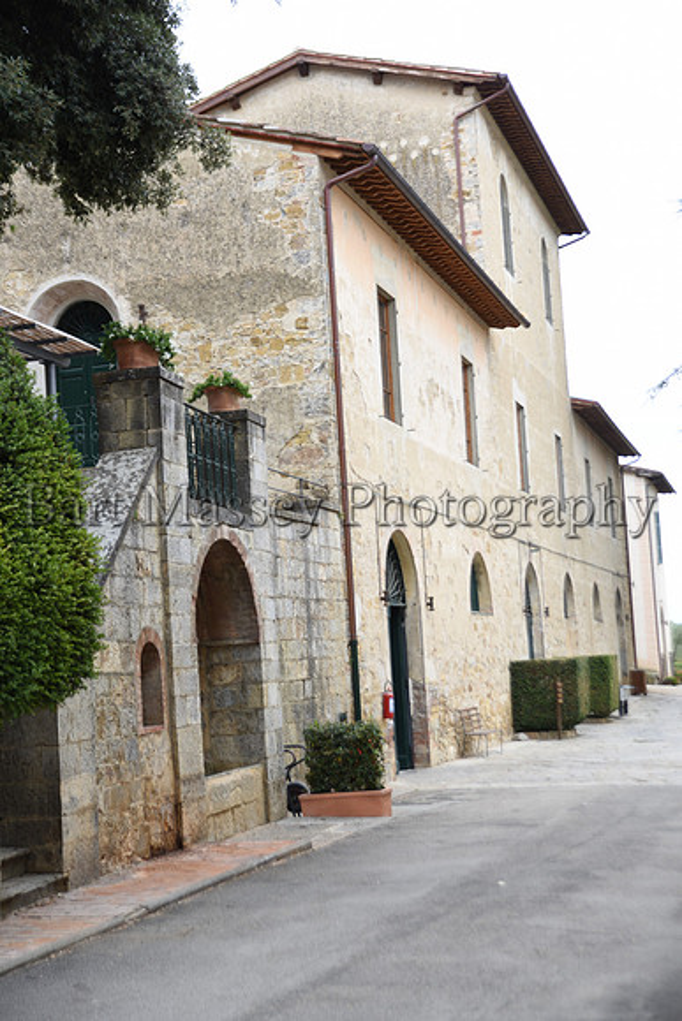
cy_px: 510
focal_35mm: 52
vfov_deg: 38.2
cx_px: 341
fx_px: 1477
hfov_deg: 26.0
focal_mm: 52
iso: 64
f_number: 3.5
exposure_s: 1/160
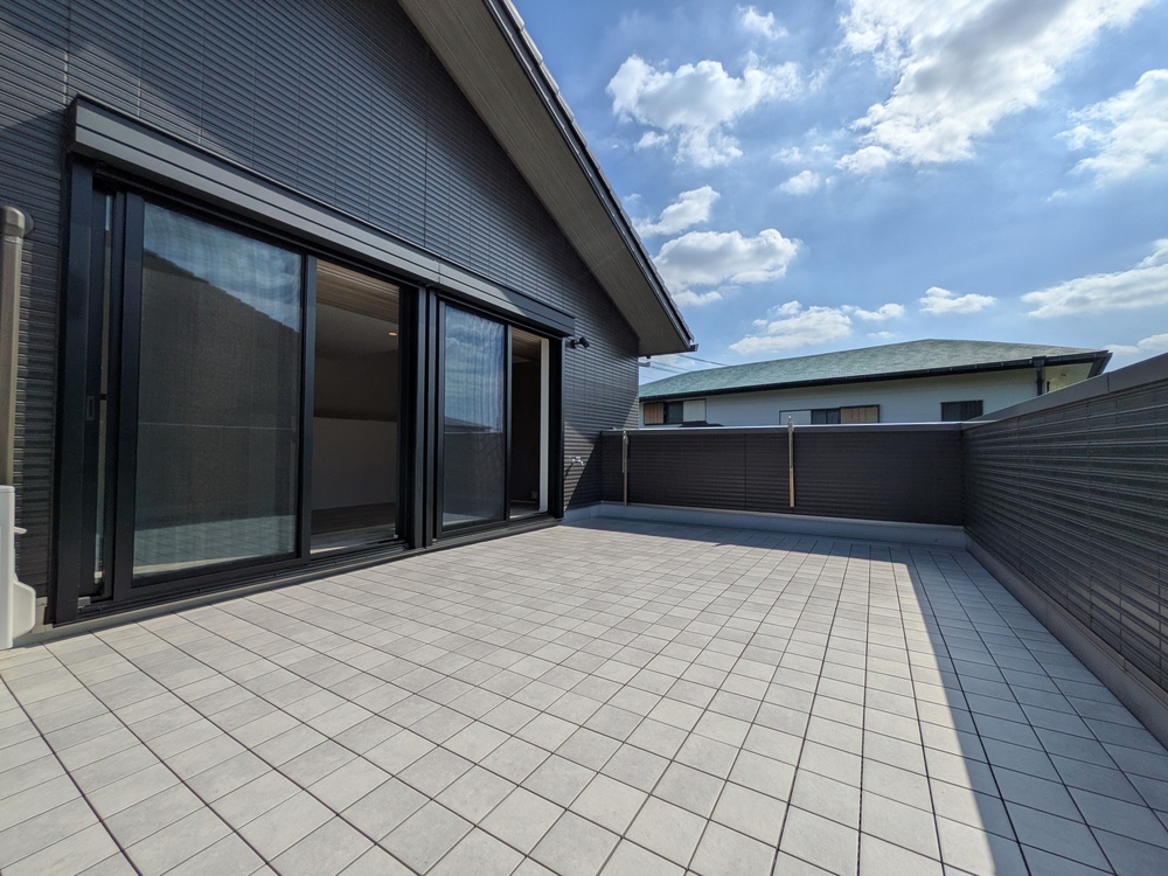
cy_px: 438
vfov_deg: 85.7
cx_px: 584
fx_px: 472
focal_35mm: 14
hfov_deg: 102.1
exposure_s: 1/5076
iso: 50
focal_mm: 1.83
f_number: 2.2
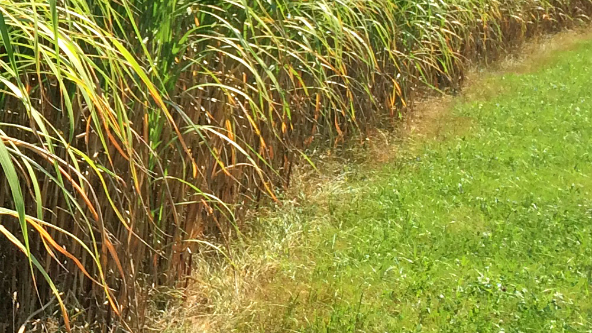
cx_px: -151
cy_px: -37
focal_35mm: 103
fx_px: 1617
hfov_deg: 19.3
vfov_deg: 11.6
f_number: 2.2
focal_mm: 4.2
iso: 32
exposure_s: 1/1466
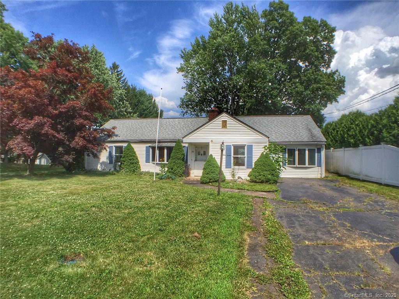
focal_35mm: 29
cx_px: 200
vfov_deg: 48.2
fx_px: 334
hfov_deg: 61.7
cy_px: 150
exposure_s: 1/2825
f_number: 2.2
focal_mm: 4.15
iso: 32
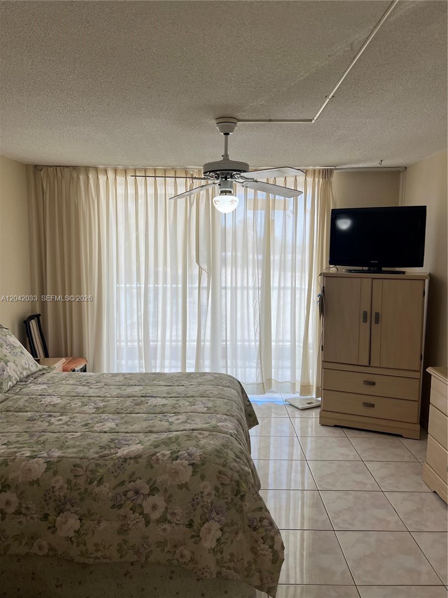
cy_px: 299
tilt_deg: -7.1
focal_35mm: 26
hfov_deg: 53.1
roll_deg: -0.8
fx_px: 449
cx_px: 224
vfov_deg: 67.3
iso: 50
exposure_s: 1/383
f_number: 1.5
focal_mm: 5.7
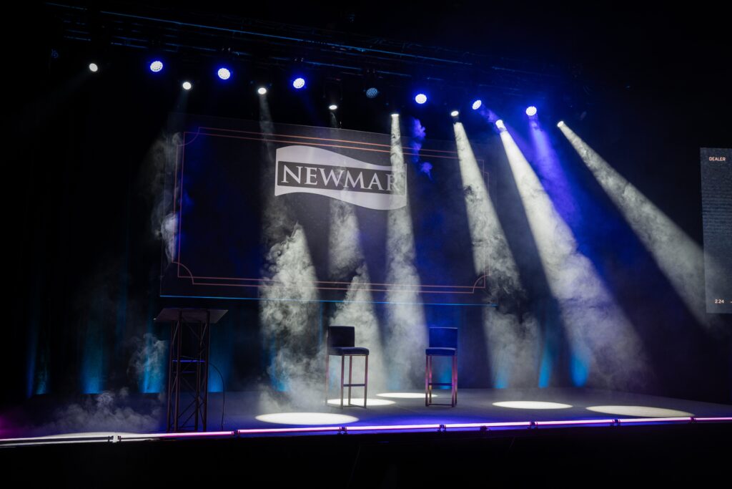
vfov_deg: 37.9
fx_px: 712
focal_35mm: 35
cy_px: 244
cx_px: 366
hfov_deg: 54.4
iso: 800
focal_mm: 35
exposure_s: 1/160
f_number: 2.8
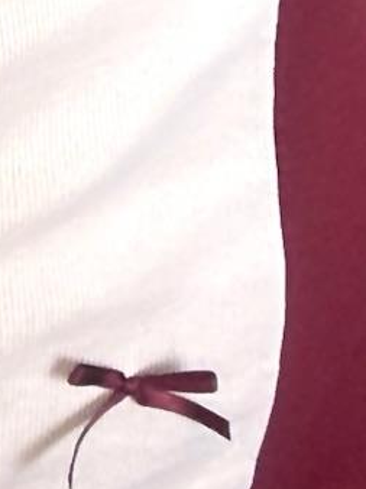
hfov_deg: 8.0
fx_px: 2569
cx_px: -149
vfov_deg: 9.0
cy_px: -929
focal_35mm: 182
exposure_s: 1/100
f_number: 1.9
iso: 40
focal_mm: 2.69
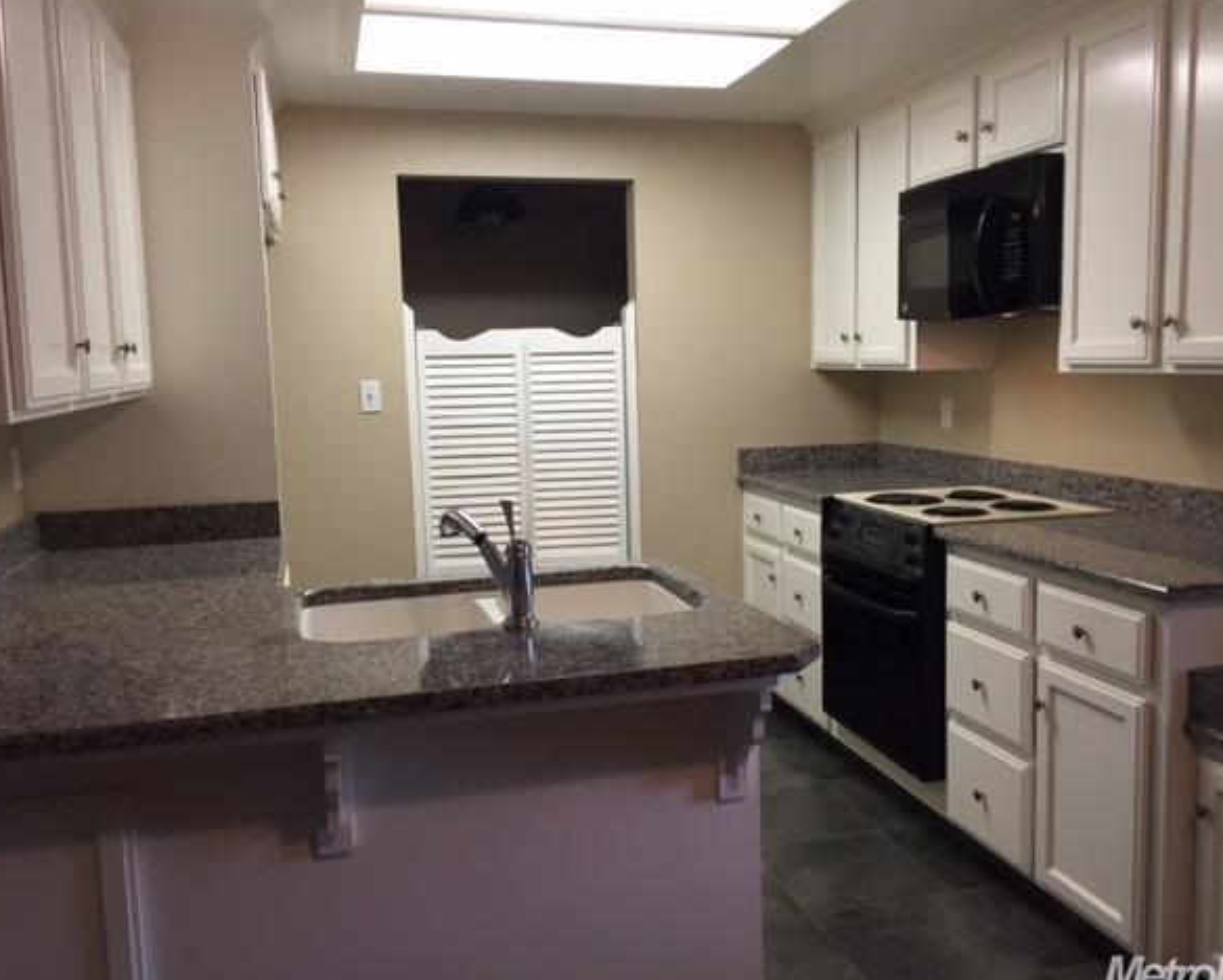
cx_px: 643
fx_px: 1123
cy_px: 494
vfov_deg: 47.2
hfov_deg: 57.1
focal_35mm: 31
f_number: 2.2
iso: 80
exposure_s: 1/30
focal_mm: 4.15
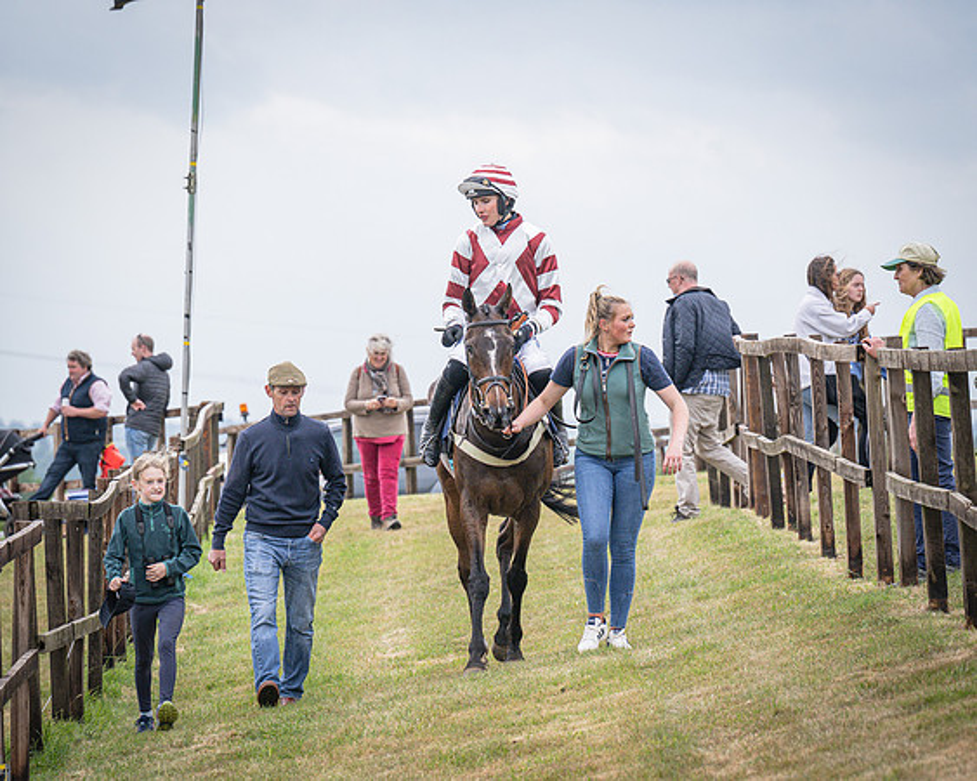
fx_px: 6839
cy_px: 390
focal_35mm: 237
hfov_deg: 8.2
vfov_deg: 6.5
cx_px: 488
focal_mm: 140
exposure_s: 1/1000
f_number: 5
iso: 400
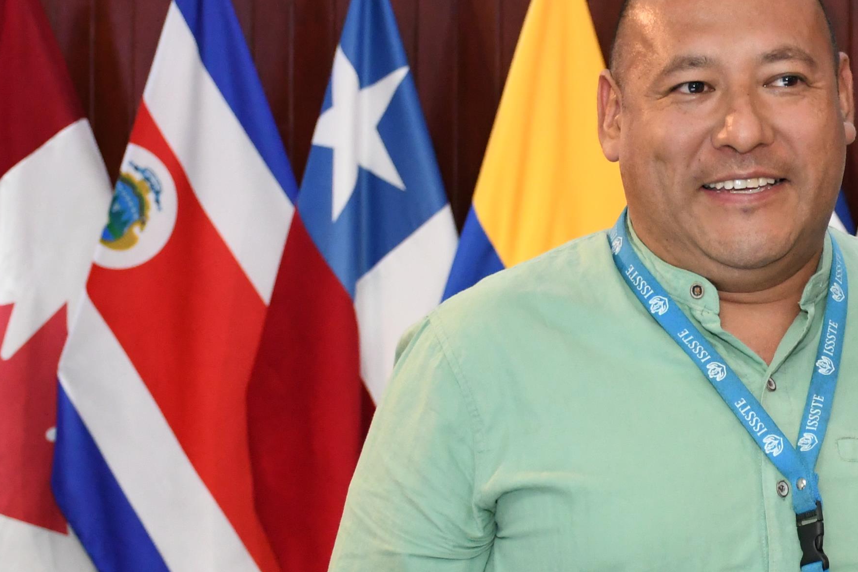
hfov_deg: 16.5
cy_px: 435
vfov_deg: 11.3
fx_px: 2883
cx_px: 911
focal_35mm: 121
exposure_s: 1/100
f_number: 4.2
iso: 3200
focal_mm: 34
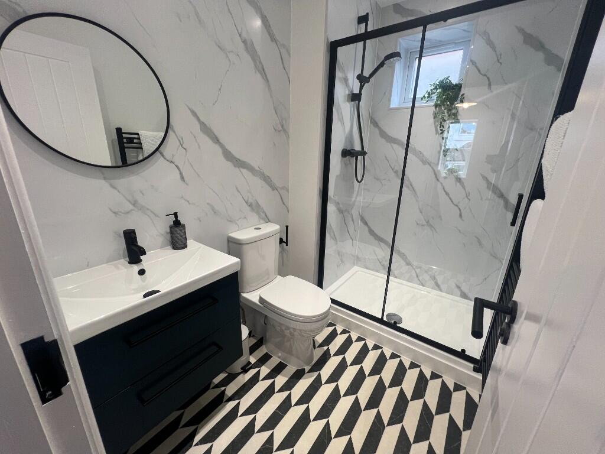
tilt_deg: -17.6
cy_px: 227
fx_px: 227
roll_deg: -1.5
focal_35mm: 13
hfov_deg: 106.2
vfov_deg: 89.9
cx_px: 302
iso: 125
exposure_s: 1/100
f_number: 1.8
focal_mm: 1.57
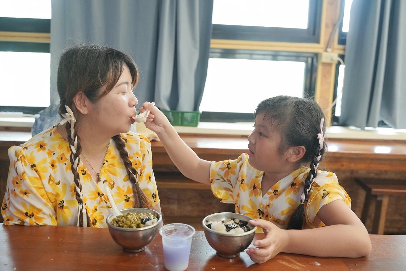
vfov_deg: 42.3
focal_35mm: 31
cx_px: 203
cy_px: 136
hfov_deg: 60.3
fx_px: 350
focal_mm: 31
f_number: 4
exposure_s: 1/160
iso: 4000
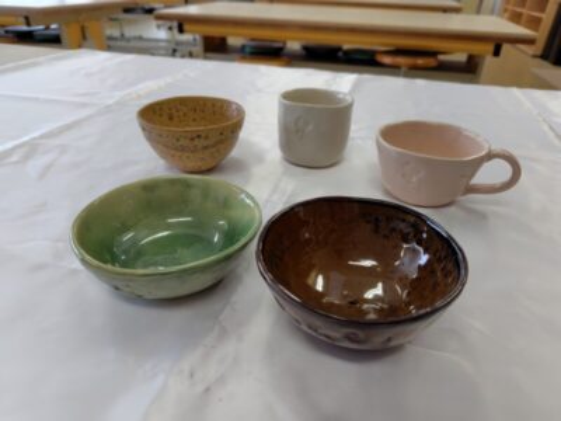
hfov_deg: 73.9
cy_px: 210
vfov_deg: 58.9
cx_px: 280
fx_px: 373
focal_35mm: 23
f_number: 1.9
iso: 92
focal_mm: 5.6
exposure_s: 1/120
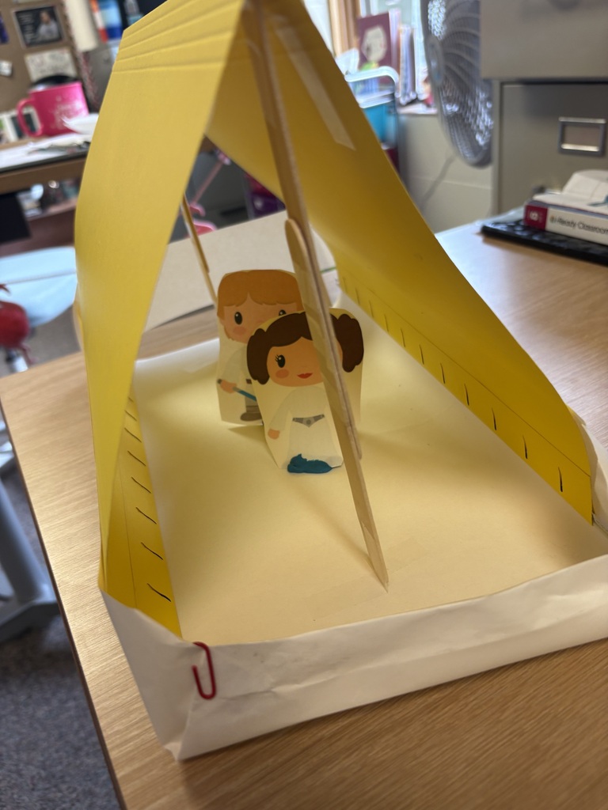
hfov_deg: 53.1
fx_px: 609
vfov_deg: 67.3
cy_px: 405
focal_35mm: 26
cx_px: 304
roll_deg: +9.5
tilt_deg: -29.0
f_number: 1.6
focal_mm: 5.96
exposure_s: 1/60
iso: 80
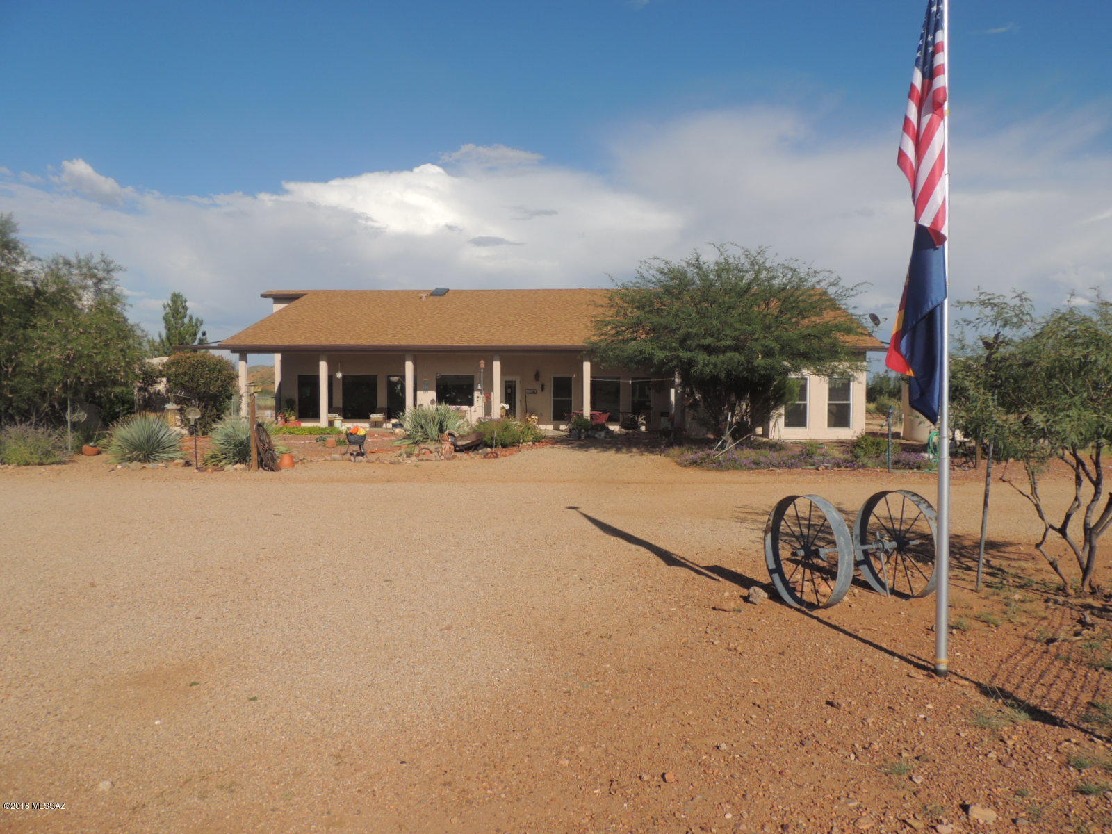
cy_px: 417
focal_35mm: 24
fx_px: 771
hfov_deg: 71.6
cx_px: 556
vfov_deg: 56.8
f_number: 3.7
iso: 100
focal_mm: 4.3
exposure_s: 1/1250
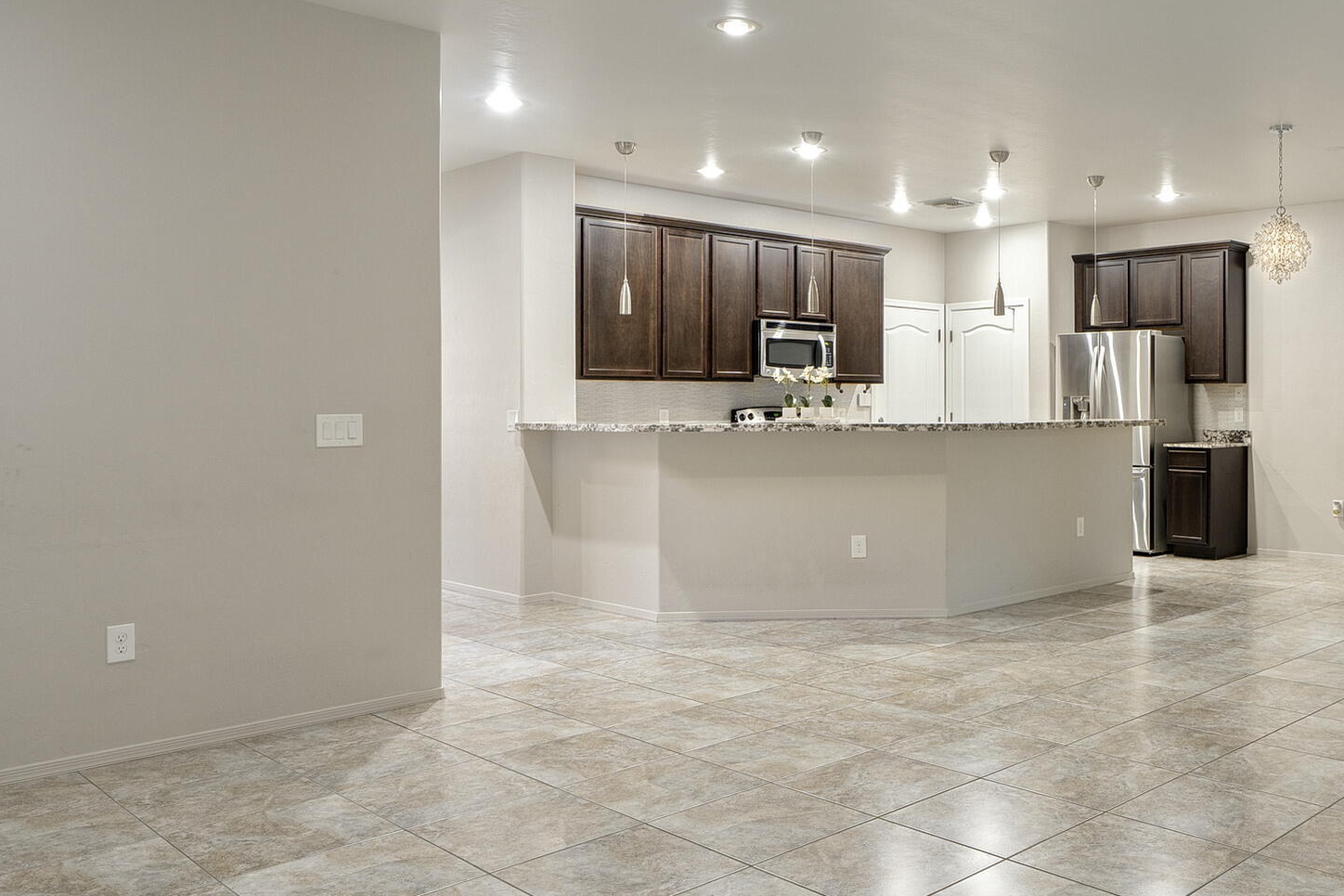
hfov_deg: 61.5
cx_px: 937
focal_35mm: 29
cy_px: 373
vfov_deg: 44.8
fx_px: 1082
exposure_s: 1
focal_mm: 15
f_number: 7.1
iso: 200
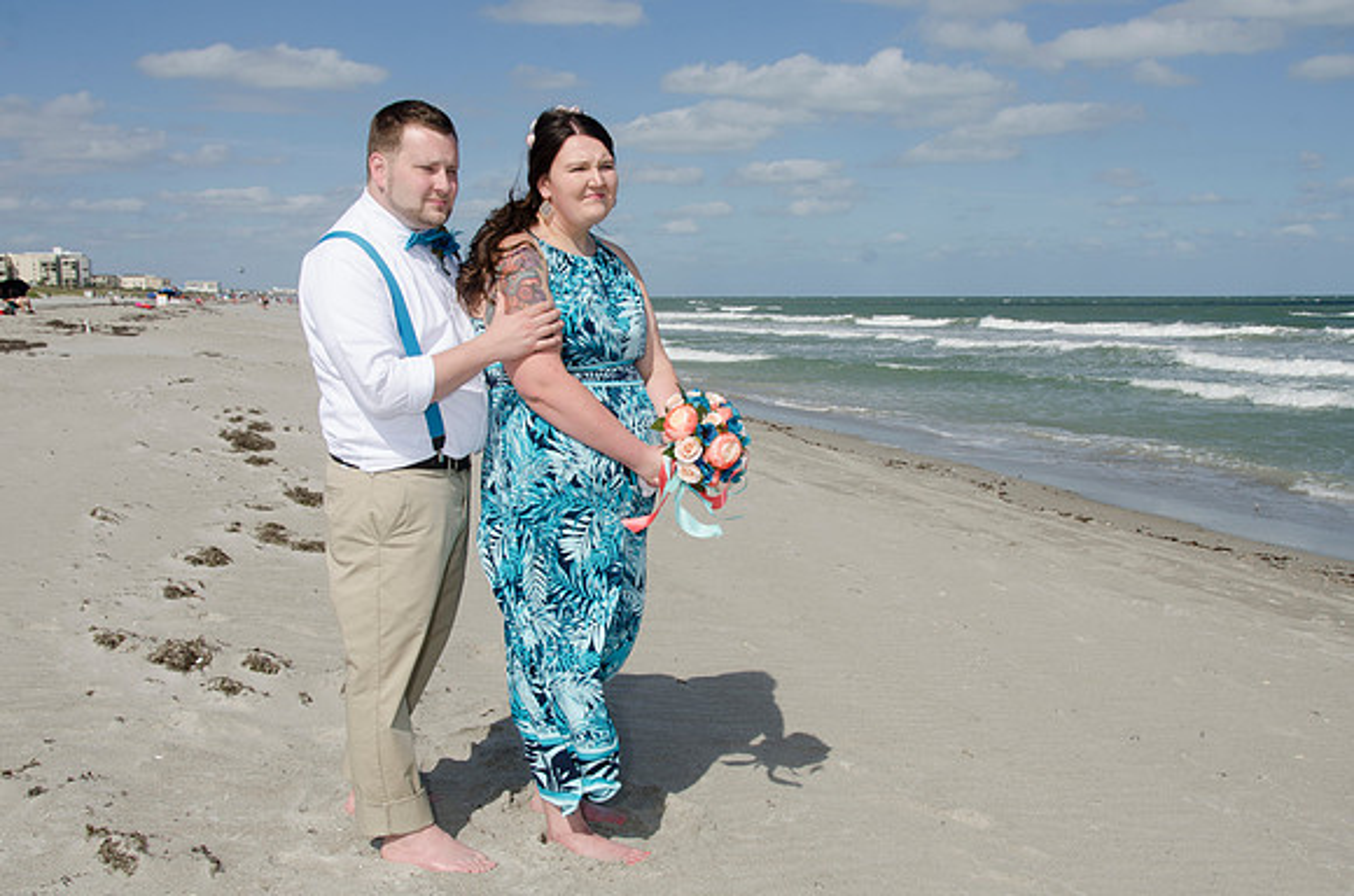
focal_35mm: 37
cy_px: 448
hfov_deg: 51.6
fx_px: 1399
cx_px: 677
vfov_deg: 35.5
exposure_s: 1/250
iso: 100
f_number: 11
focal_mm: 24
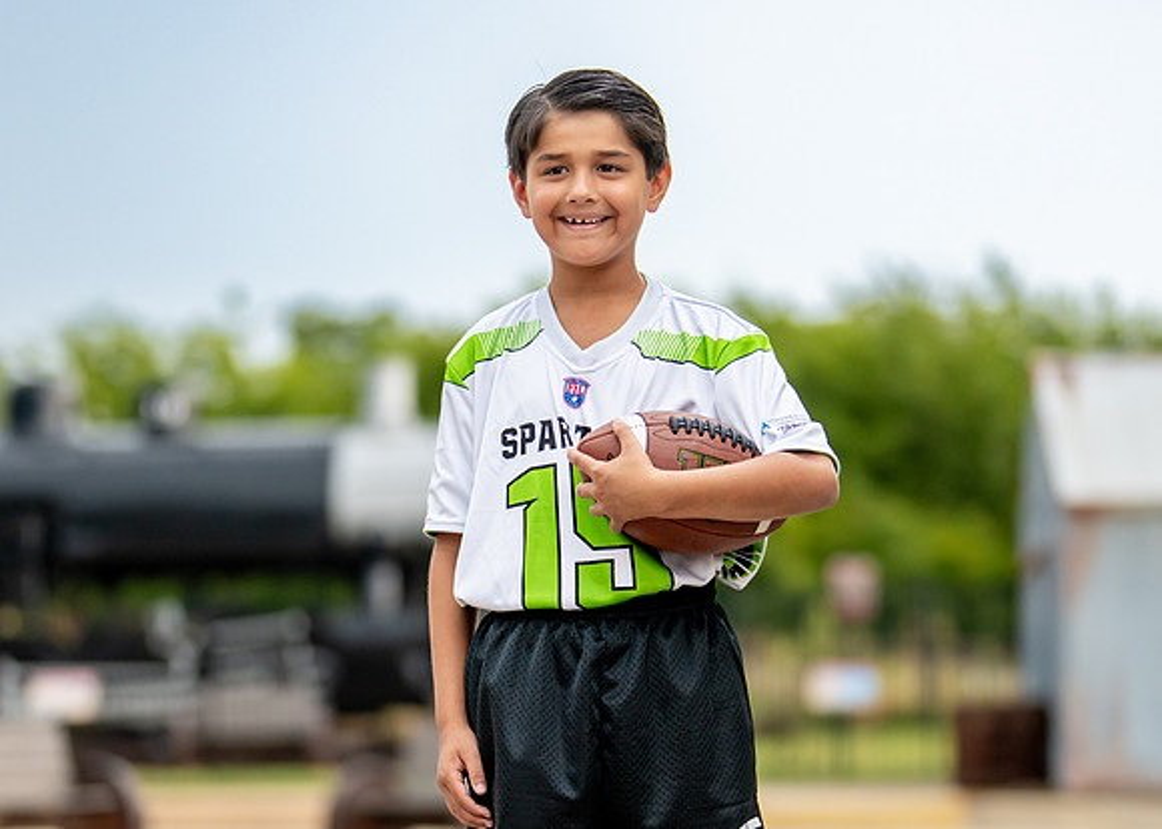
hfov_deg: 18.3
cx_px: 568
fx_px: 3599
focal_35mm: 109
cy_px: 606
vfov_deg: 13.1
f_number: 1.2
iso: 500
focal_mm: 50
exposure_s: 1/800
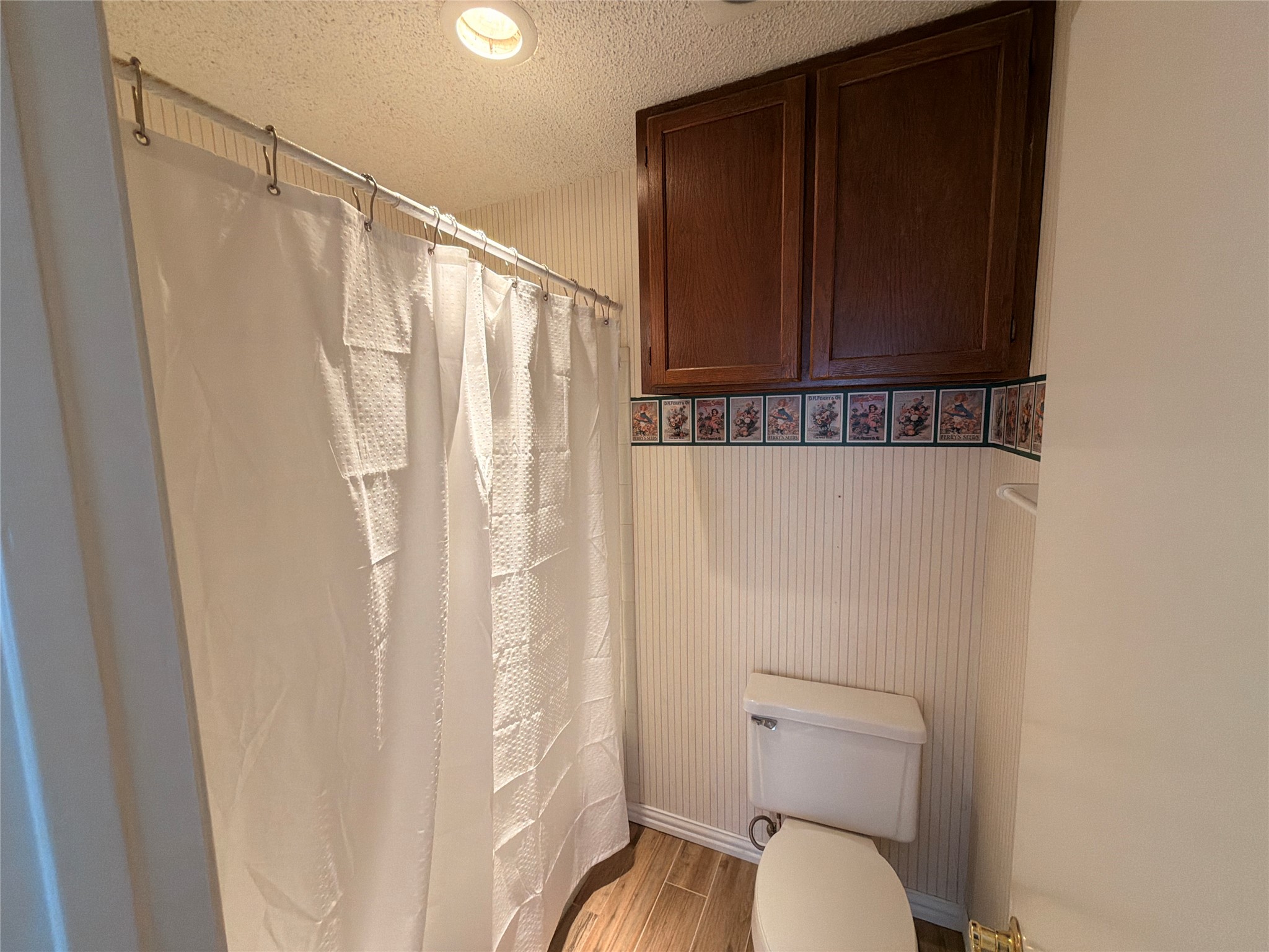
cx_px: 634
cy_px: 476
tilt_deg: -6.5
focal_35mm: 14
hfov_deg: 102.1
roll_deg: +1.8
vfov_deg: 85.7
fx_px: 513
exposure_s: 1/60
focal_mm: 2.22
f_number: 2.2
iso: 160
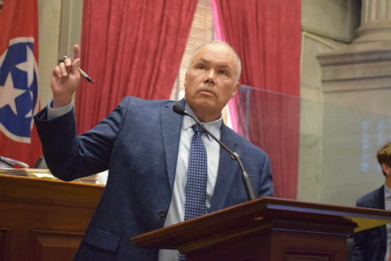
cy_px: 130
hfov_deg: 19.4
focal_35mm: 105
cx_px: 196
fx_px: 1141
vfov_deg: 13.1
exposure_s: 1/50
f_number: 4.5
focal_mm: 70
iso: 6400
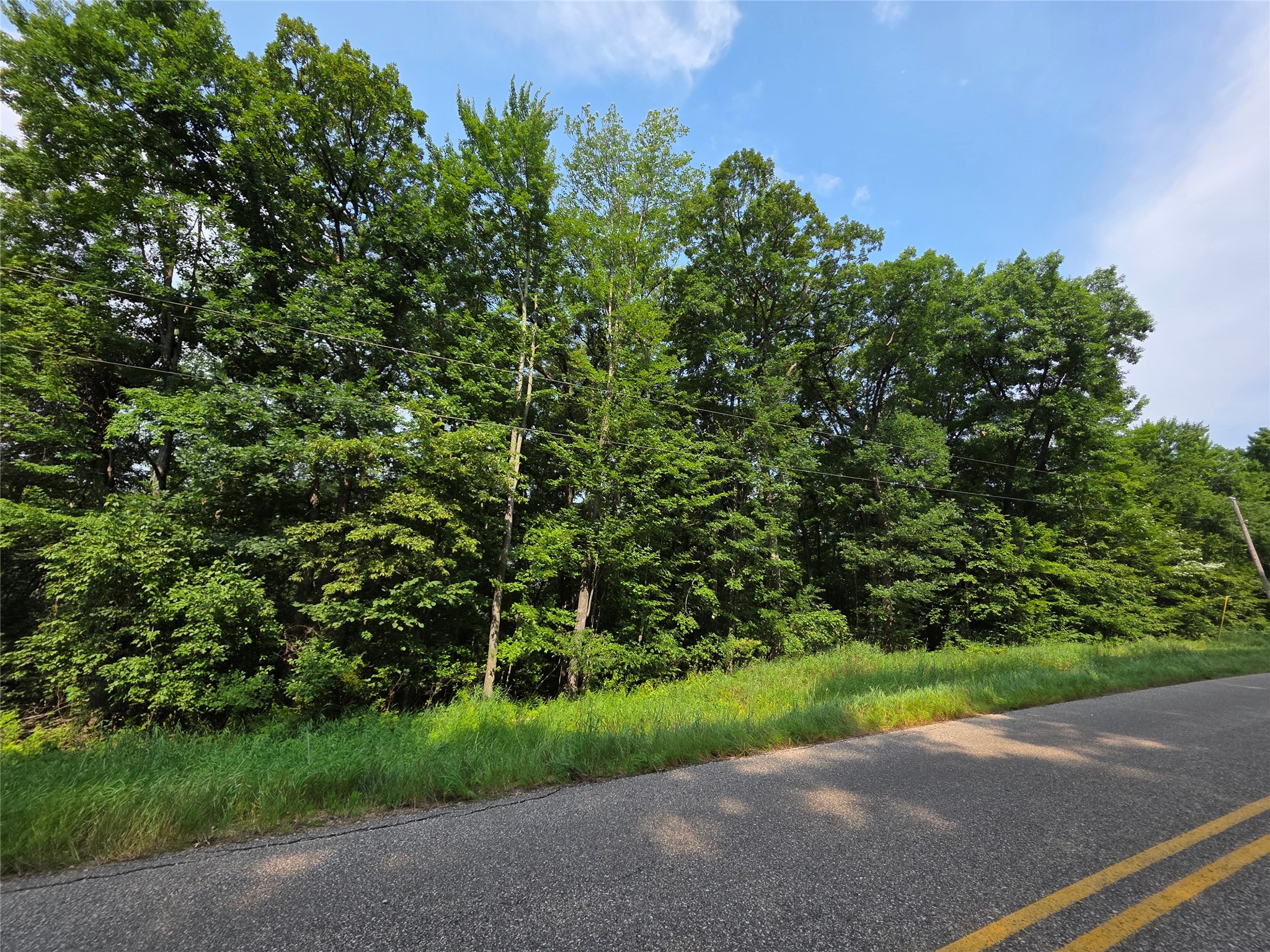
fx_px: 477
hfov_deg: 106.2
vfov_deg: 89.9
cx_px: 635
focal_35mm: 13
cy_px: 476
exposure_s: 1/1108
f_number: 1.9
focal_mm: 2.2
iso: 40
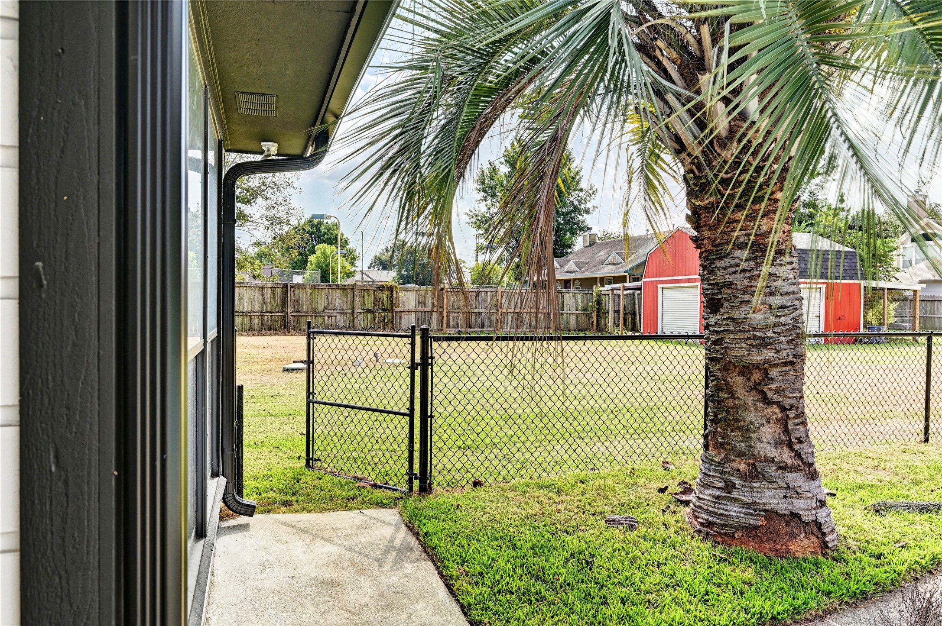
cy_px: 313
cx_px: 471
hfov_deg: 74.9
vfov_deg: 54.0
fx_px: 614
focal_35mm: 24
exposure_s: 1/640
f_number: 8
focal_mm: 23.5
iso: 400
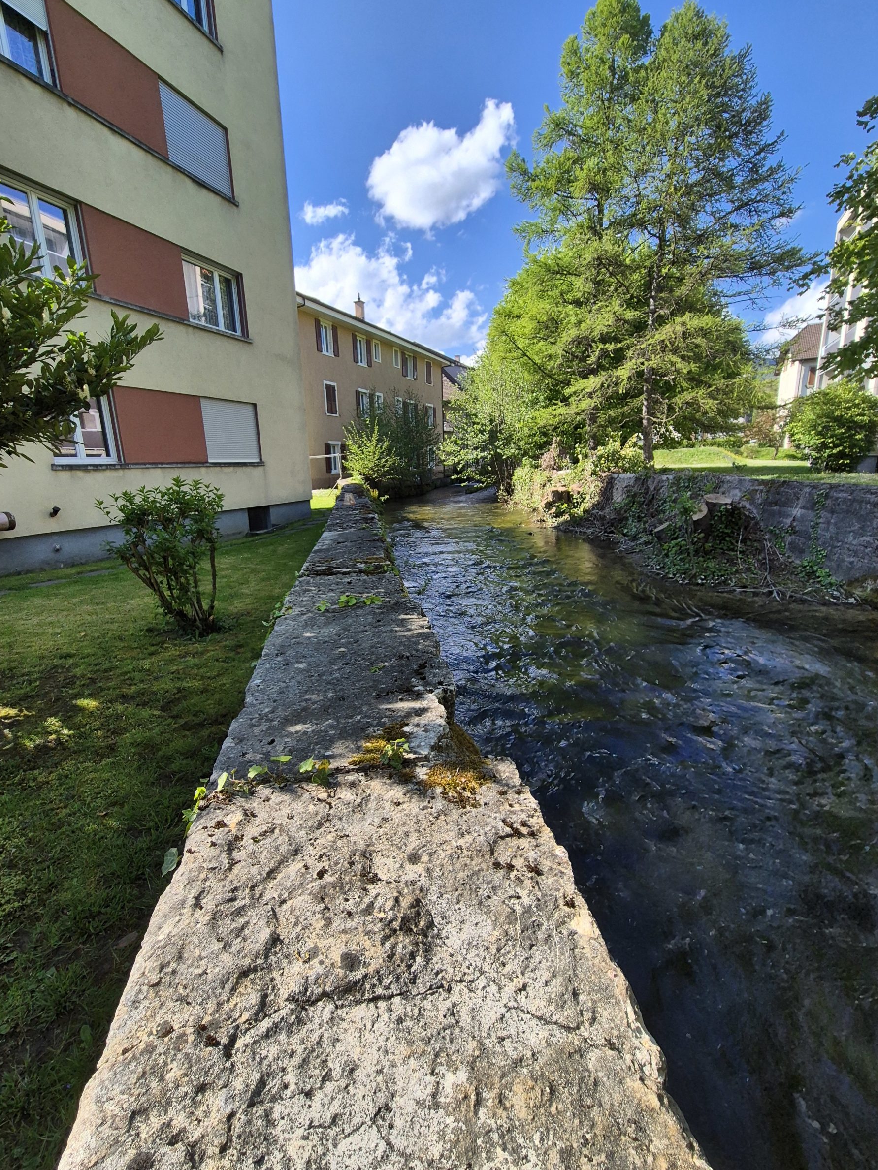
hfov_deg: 85.5
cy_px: 595
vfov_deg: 102.1
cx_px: 406
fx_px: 473
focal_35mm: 14
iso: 50
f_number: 2.2
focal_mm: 2.2
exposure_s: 1/1300
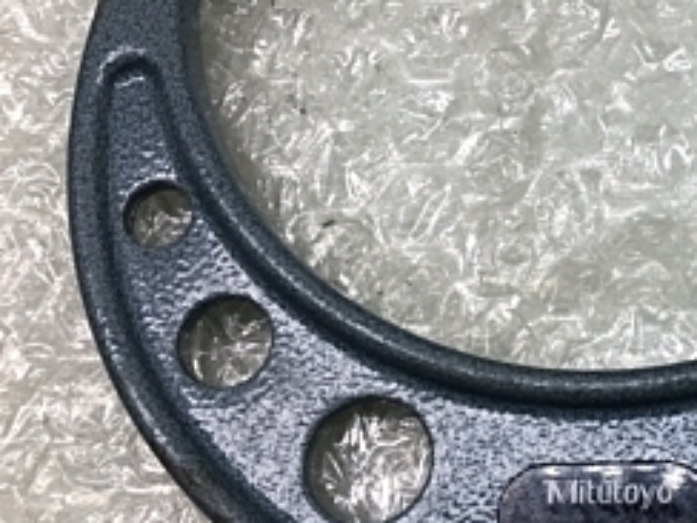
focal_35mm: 76
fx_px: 1530
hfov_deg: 23.4
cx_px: 843
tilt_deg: -70.3
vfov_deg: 19.3
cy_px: 157
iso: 25
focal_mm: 4.15
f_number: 2.2
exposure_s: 1/120
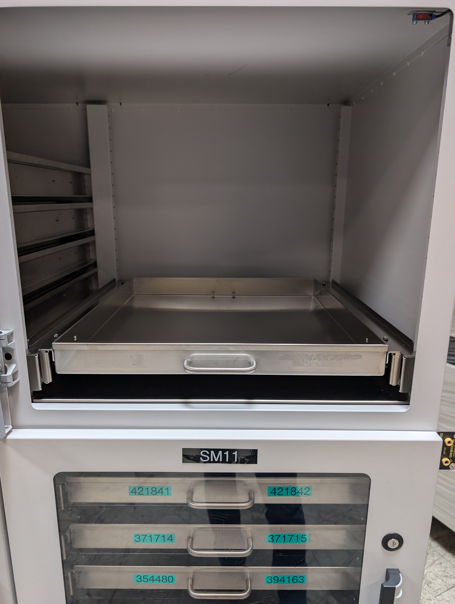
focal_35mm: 24
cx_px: 228
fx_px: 420
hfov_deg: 56.9
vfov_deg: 71.5
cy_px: 302
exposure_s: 1/155
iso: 386
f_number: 1.68
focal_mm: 6.9
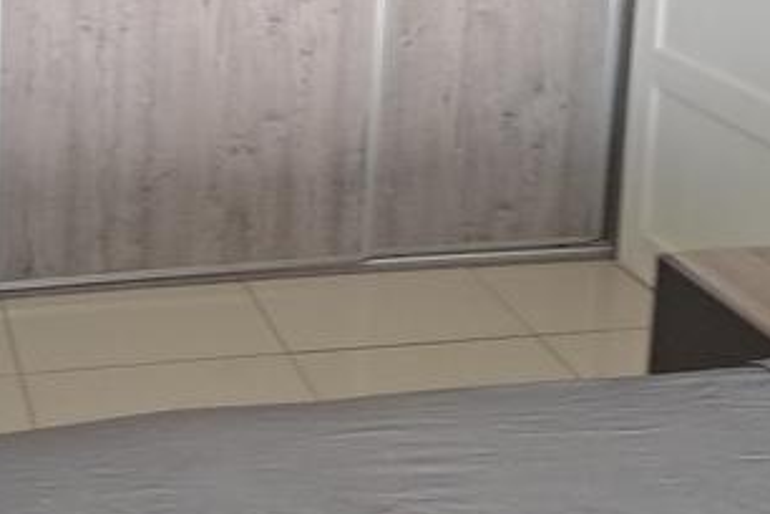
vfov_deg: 18.7
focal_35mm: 68
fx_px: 1454
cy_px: -144
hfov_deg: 29.1
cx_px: 176
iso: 160
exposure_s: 1/50
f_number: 1.8
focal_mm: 4.65
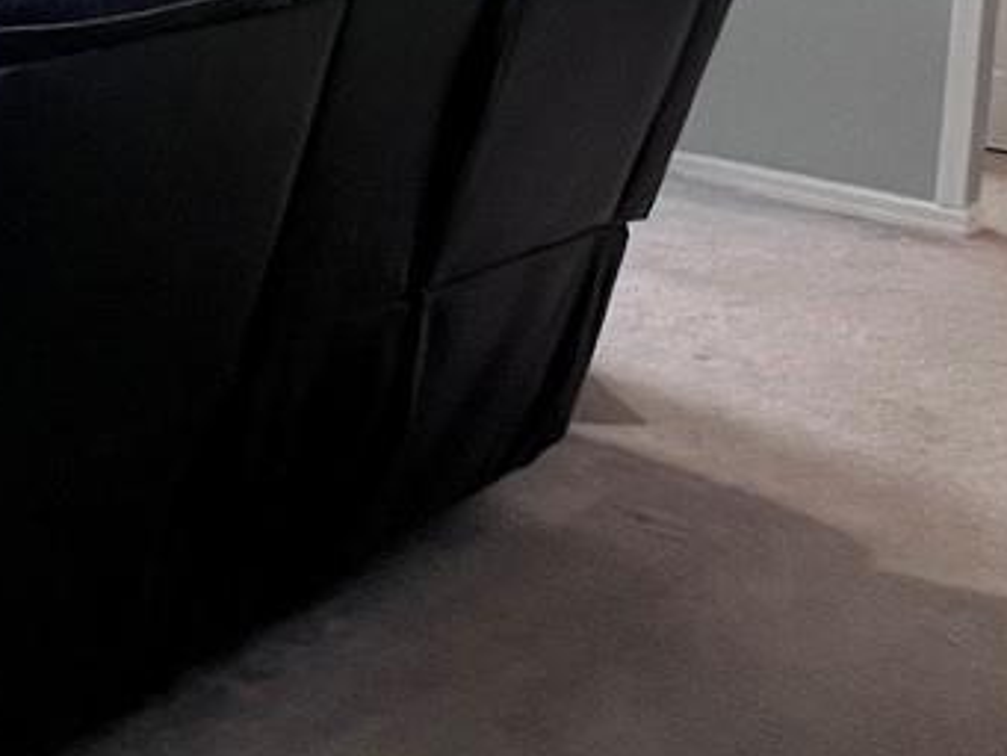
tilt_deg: -5.8
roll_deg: -2.4
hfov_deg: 28.4
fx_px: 1775
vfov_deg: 22.2
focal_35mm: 61
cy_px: -157
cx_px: -139
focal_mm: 1.57
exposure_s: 1/120
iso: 200
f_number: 1.8
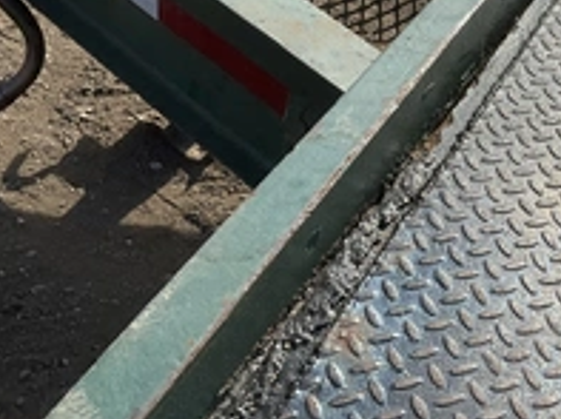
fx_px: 954
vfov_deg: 24.7
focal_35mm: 59
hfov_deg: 31.1
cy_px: 202
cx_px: 518
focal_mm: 3
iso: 25
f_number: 1.8
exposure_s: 1/1786
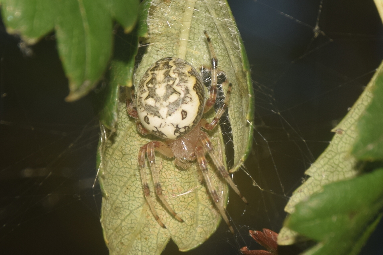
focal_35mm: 210
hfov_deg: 9.8
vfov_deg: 6.5
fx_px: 2234
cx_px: 192
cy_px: 128
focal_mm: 140
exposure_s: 1/160
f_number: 13
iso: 100
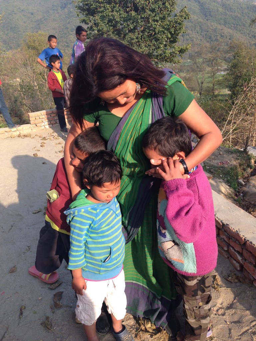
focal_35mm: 33
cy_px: 170
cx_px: 128
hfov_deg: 42.9
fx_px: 325
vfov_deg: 55.4
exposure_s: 1/480
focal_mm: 4.12
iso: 50
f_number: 2.4
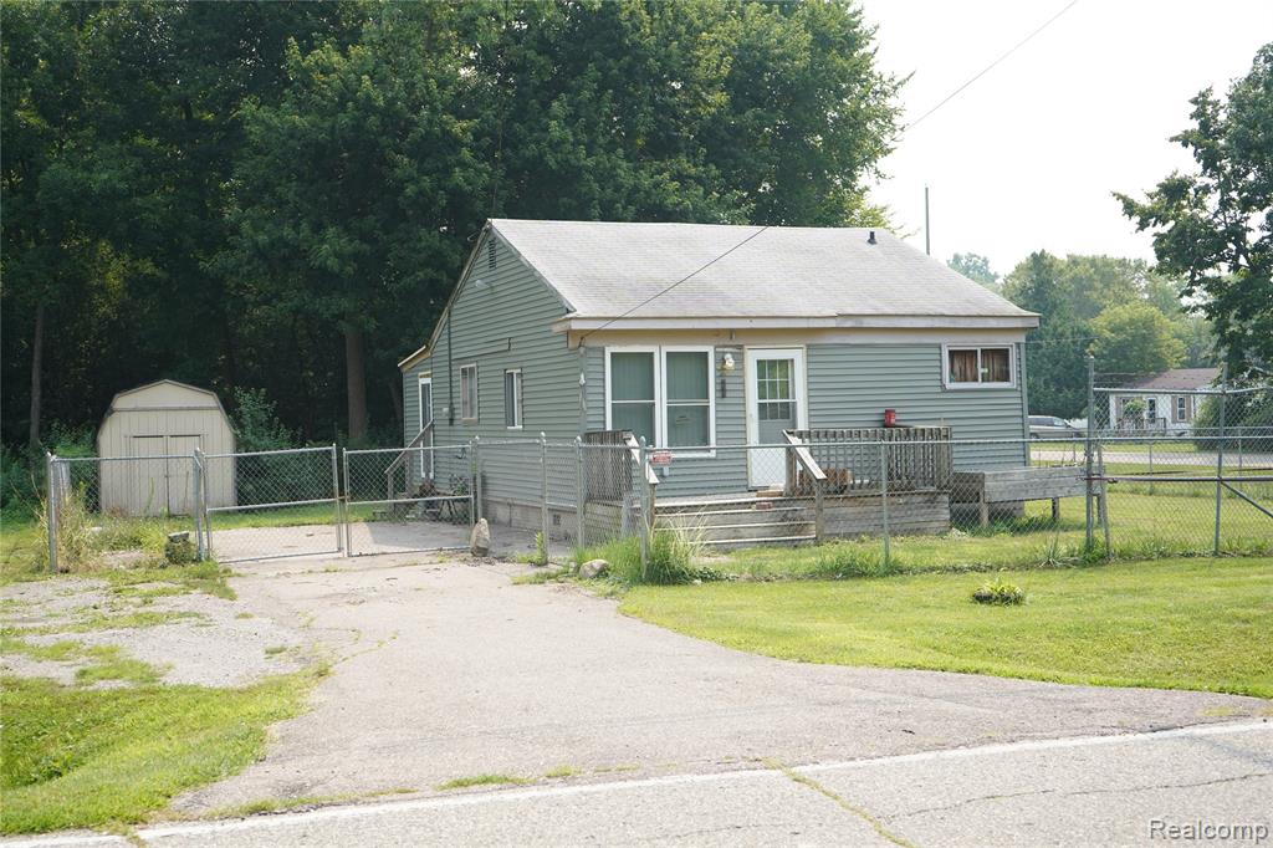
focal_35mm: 42
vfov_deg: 31.9
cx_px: 636
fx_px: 1485
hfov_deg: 46.4
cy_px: 424
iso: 1000
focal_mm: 42
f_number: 6.3
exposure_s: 1/1600
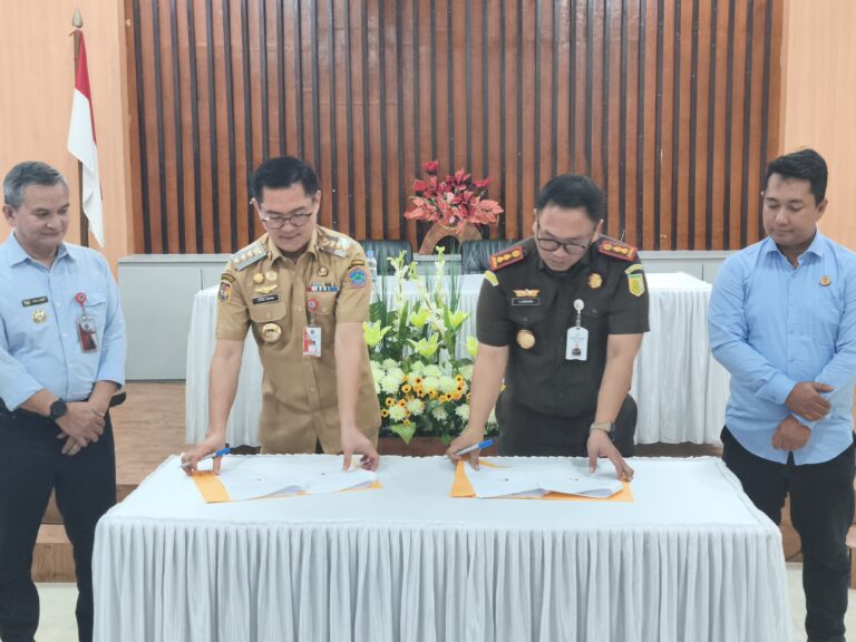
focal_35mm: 48
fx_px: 1187
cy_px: 321
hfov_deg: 39.7
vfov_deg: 30.3
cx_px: 428
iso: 500
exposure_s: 1/50
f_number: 1.65
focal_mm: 6.18
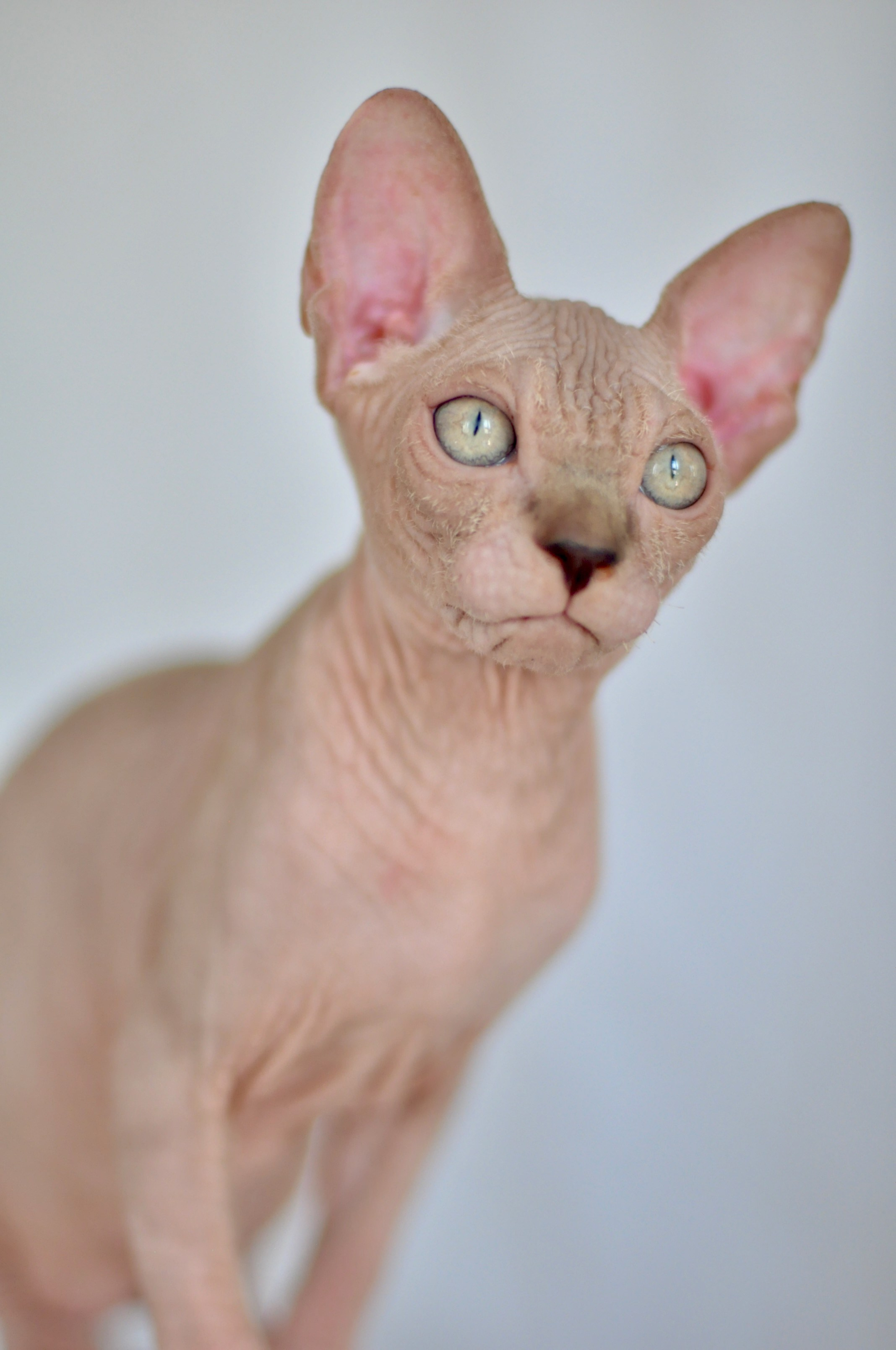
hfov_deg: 18.1
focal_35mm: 75
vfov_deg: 27.0
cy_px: 675
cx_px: 448
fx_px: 2807
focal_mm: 50
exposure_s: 1/1000
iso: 800
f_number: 1.6
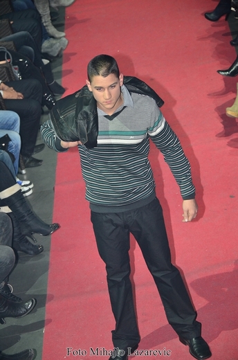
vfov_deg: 14.9
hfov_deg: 9.9
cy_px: 180
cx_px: 119
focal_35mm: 138
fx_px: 1376
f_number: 6.3
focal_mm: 92
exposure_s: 1/100
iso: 800
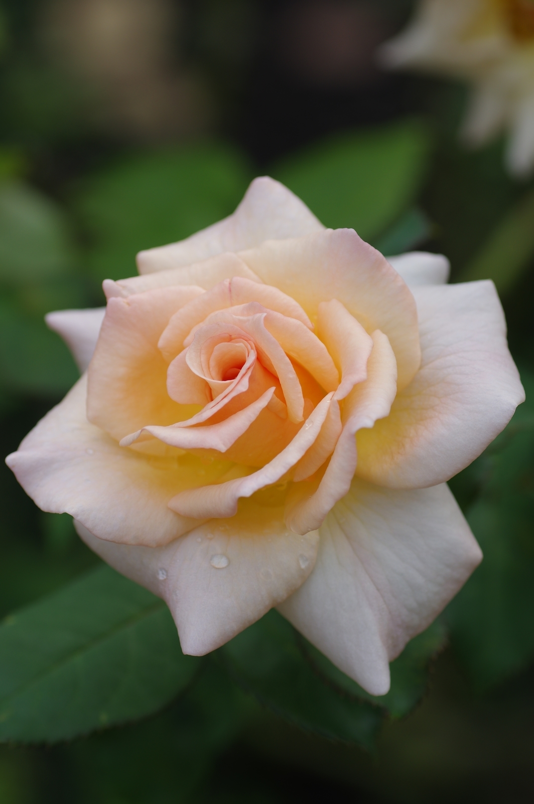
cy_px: 402
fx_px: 3009
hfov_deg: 10.1
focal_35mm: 135
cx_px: 267
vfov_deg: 15.2
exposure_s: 1/320
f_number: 5
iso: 100
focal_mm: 90
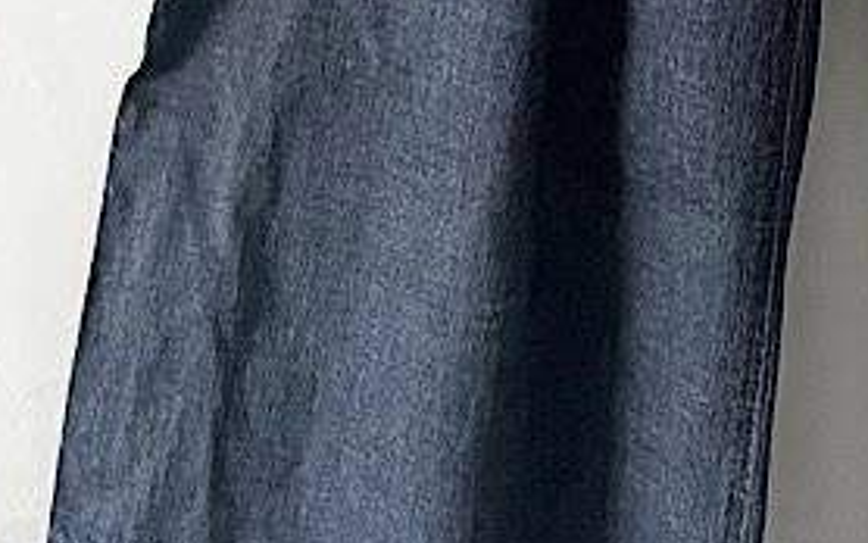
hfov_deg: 16.1
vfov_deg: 9.4
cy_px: -687
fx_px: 3006
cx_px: 905
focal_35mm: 127
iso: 200
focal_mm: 5.1
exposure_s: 1/60
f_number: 1.6
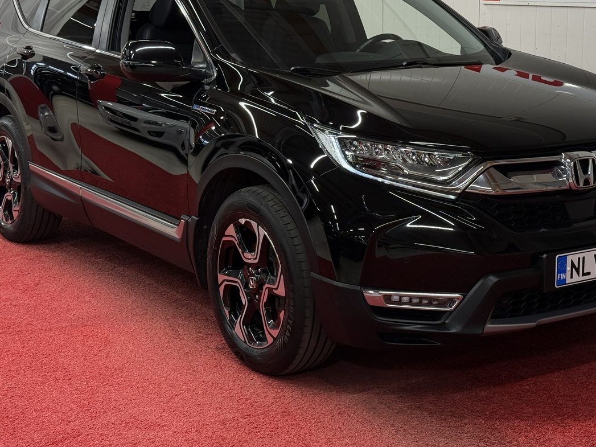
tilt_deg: -8.2
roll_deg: +0.0
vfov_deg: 22.2
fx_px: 1136
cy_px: 146
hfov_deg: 29.3
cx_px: 346
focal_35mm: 66
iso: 64
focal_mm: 6.76
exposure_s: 1/100
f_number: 1.78
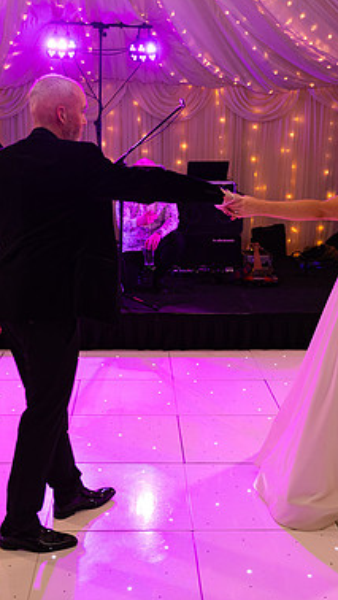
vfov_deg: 45.5
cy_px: 301
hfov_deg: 26.5
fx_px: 716
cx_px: 154
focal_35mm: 45
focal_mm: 28
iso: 1000
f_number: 3.5
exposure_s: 1/160
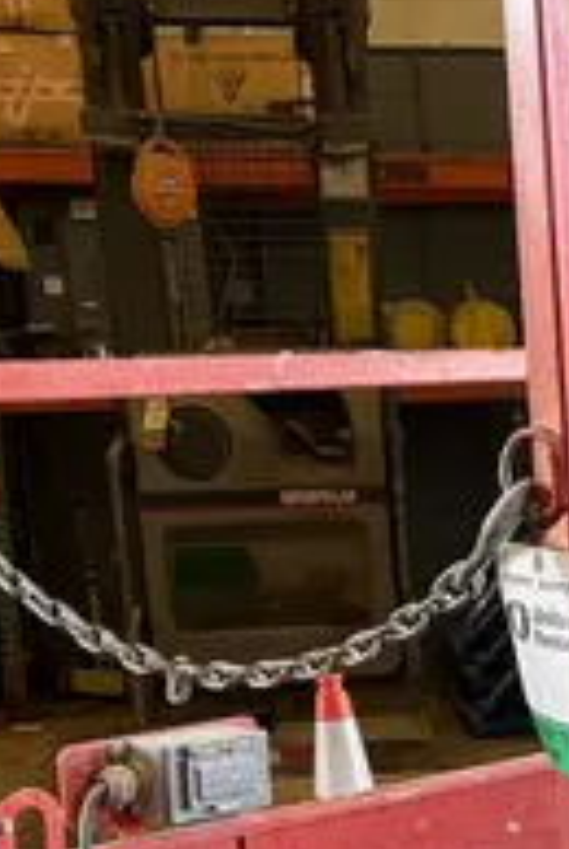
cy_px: 974
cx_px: 924
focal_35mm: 102
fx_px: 2409
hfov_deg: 12.6
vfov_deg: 19.0
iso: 64
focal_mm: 5.1
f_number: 1.6
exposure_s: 1/60
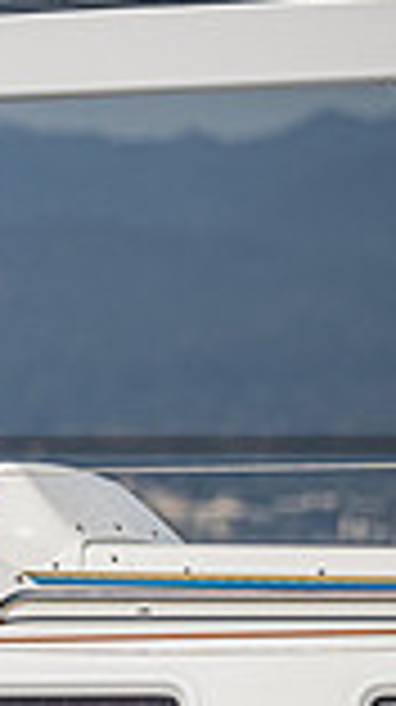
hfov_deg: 1.4
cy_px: 456
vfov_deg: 2.6
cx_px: -743
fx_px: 15742
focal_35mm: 841
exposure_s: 1/6400
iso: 400
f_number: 5
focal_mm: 195
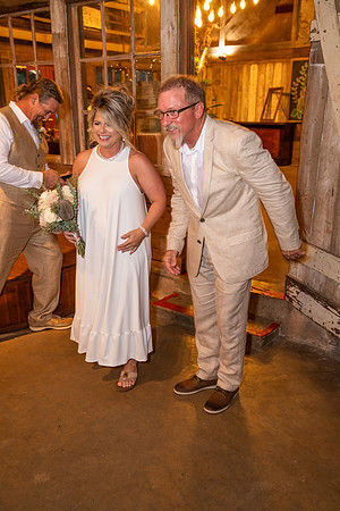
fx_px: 467
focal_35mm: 33
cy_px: 256
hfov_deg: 40.0
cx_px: 170
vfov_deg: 57.2
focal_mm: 33
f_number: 4
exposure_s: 1/50
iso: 800
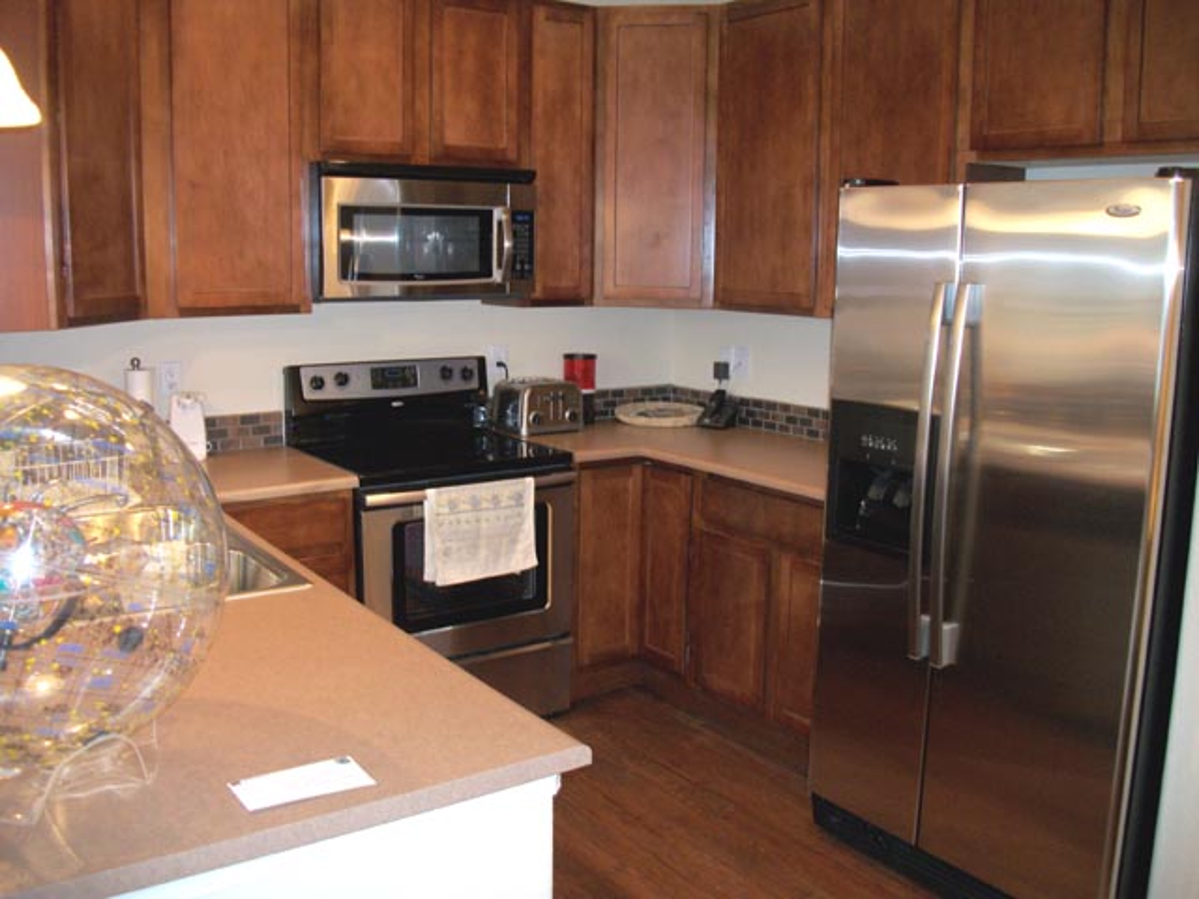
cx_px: 600
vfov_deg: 44.2
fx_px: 1108
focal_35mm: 32
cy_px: 450
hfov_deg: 56.8
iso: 160
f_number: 2.9
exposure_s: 1/30
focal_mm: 5.7
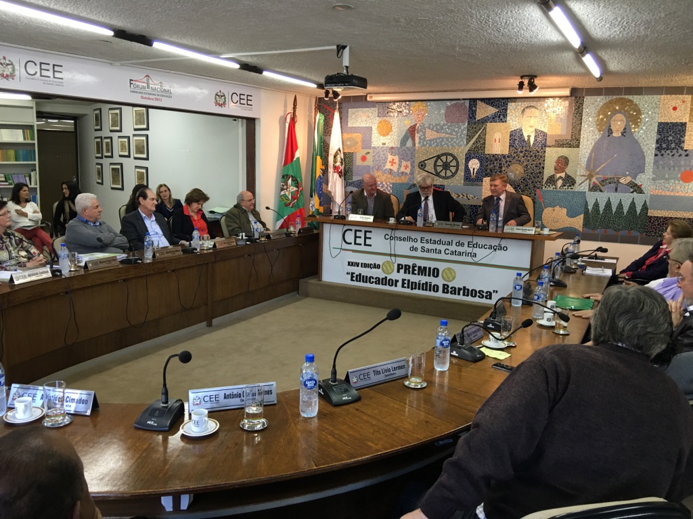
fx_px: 581
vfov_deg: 48.2
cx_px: 346
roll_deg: -1.1
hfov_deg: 61.7
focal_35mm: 29
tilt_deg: -7.8
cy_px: 260
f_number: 2.2
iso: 50
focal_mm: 4.15
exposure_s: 1/15
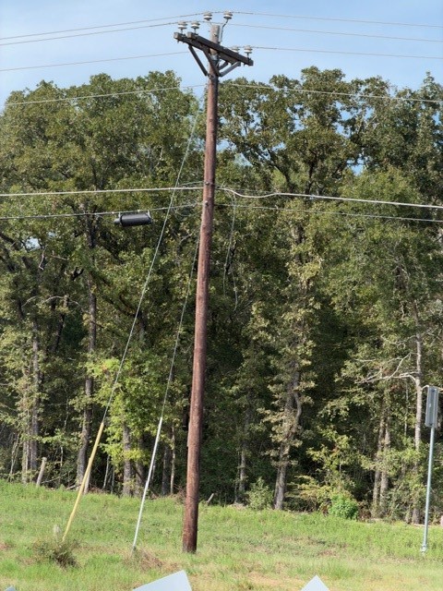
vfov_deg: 19.6
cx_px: 222
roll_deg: -4.9
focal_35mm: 100
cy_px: 296
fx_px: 1706
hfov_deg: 14.8
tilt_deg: +5.4
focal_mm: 16.89
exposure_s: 1/302
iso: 50
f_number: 2.8
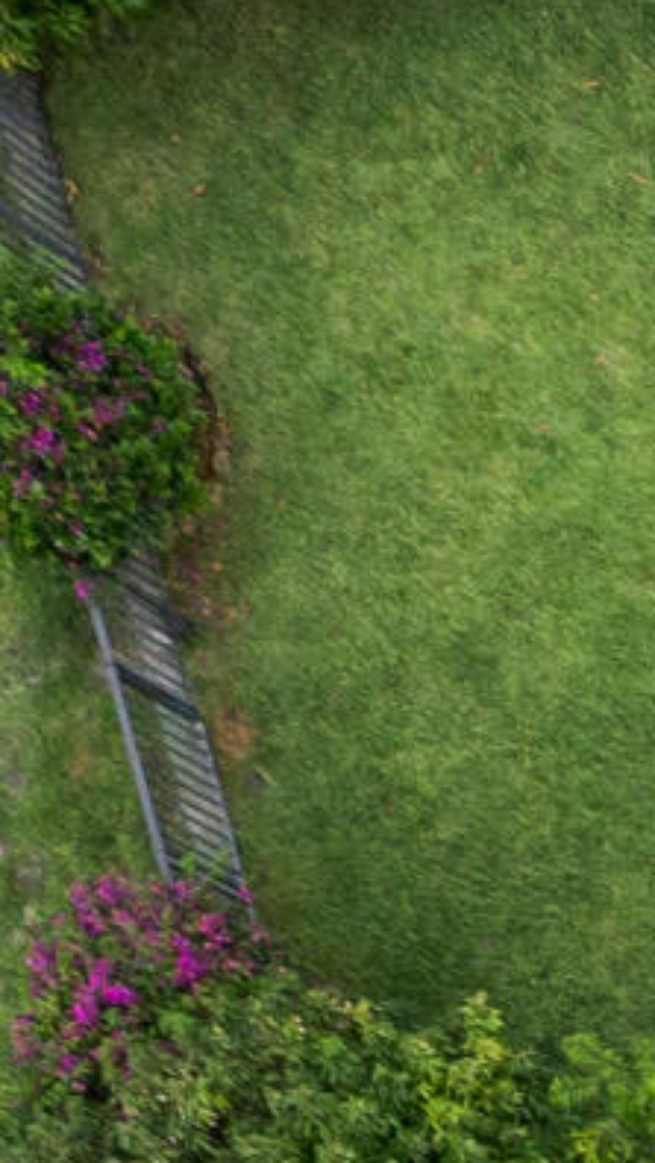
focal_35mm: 222
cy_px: 2755
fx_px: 6849
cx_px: 3554
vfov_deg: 8.8
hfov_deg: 4.5
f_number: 4
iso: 100
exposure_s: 1/500
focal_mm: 10.26
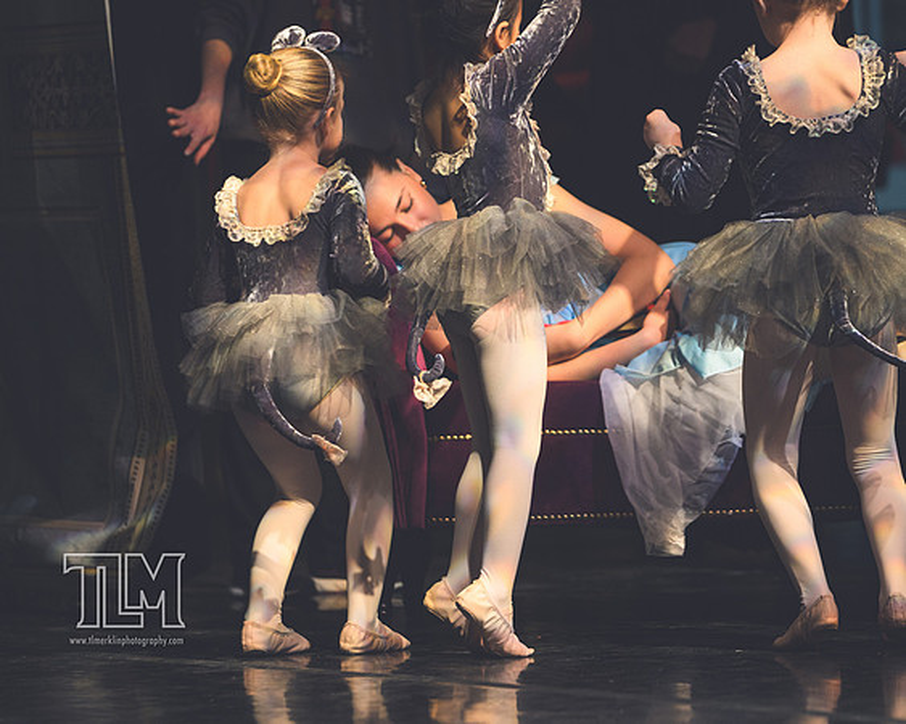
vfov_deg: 6.1
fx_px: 6795
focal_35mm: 254
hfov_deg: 7.6
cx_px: 362
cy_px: 362
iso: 1000
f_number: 2.8
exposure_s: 1/400
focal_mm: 150
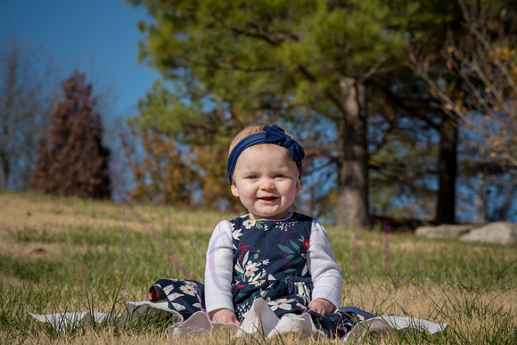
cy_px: 172
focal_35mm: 170
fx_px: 2442
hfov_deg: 12.1
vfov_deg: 8.1
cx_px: 258
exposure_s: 1/400
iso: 400
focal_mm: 170
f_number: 16
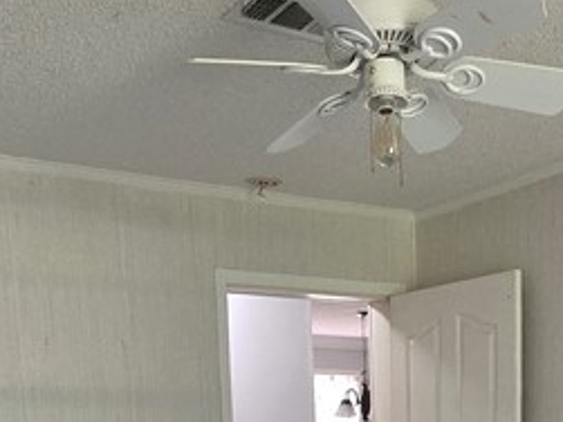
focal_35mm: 53
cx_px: 428
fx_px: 862
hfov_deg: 35.3
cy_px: 624
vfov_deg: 22.7
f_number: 2.2
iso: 640
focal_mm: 2.2
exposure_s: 1/60
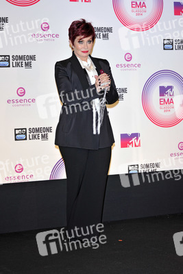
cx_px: 92
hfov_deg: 15.9
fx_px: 655
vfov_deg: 23.6
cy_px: 137
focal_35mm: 86
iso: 800
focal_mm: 86
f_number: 7.1
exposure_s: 1/250
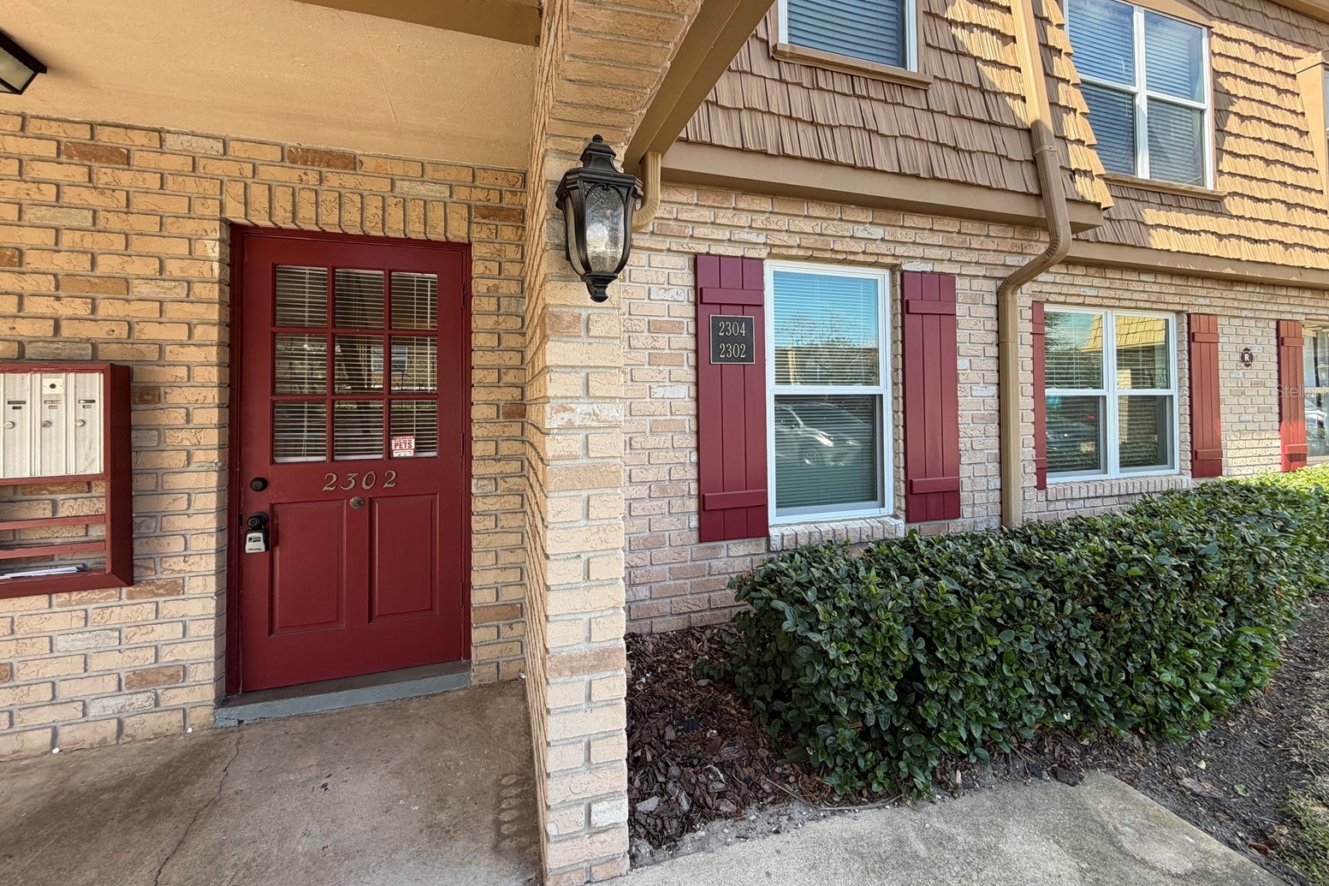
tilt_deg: +2.2
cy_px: 390
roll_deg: -0.2
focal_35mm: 15
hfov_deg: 100.4
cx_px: 671
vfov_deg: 77.0
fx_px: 554
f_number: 2.2
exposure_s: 1/197
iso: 40
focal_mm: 2.22
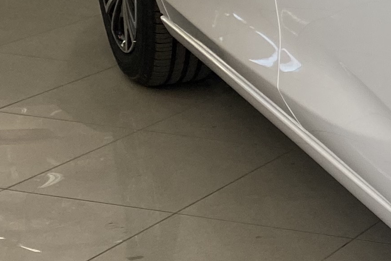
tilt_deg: -15.4
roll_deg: -2.7
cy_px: 49
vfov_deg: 10.9
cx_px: 879
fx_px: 1358
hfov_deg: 13.1
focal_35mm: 125
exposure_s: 1/120
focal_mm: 4.25
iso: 50
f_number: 1.8
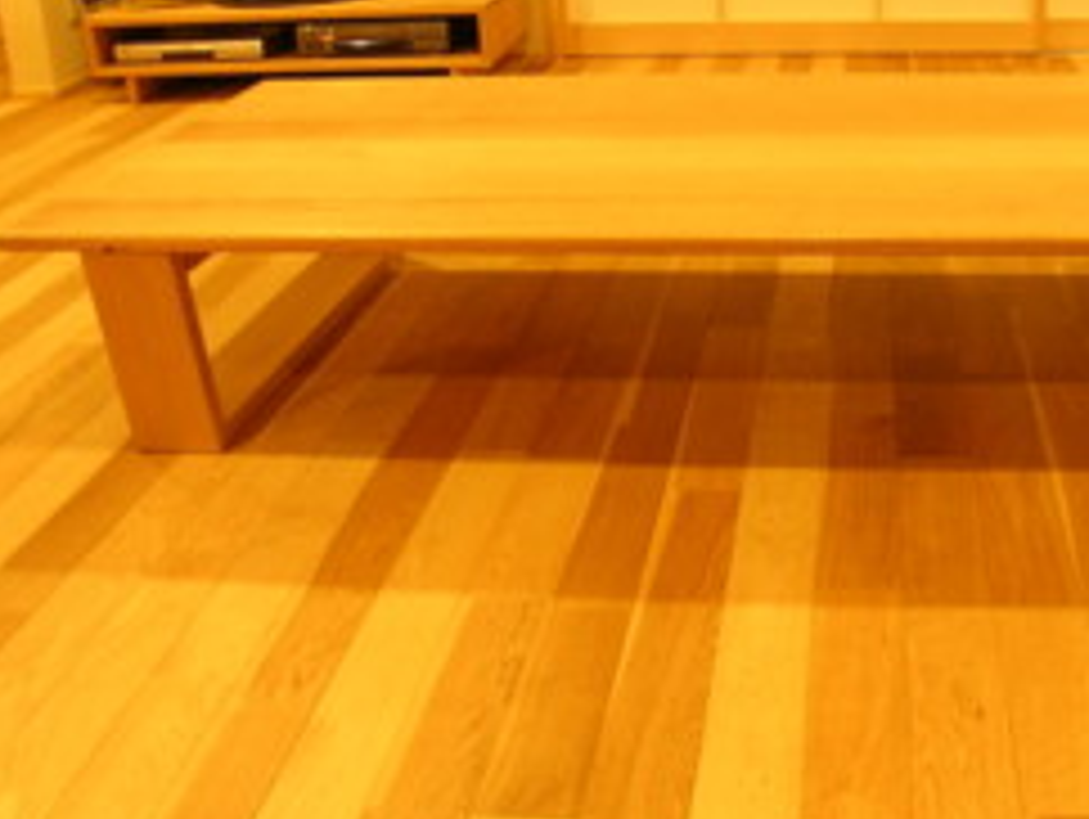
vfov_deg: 27.9
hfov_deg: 36.2
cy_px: 270
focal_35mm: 52
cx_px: 778
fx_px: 1638
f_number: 2.8
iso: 50
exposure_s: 1/4.1
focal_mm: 5.8
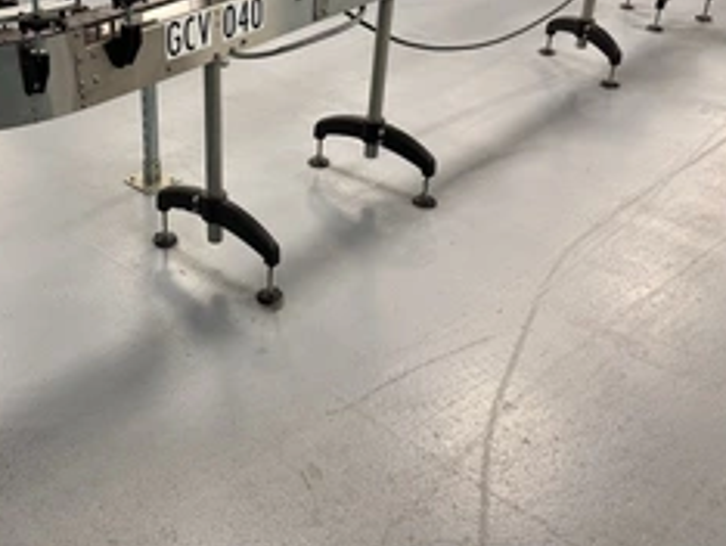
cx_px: 202
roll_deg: +0.8
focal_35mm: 41
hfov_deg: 44.5
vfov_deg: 34.7
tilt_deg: -26.1
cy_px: 164
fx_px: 861
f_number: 1.78
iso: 160
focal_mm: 6.76
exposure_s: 1/60
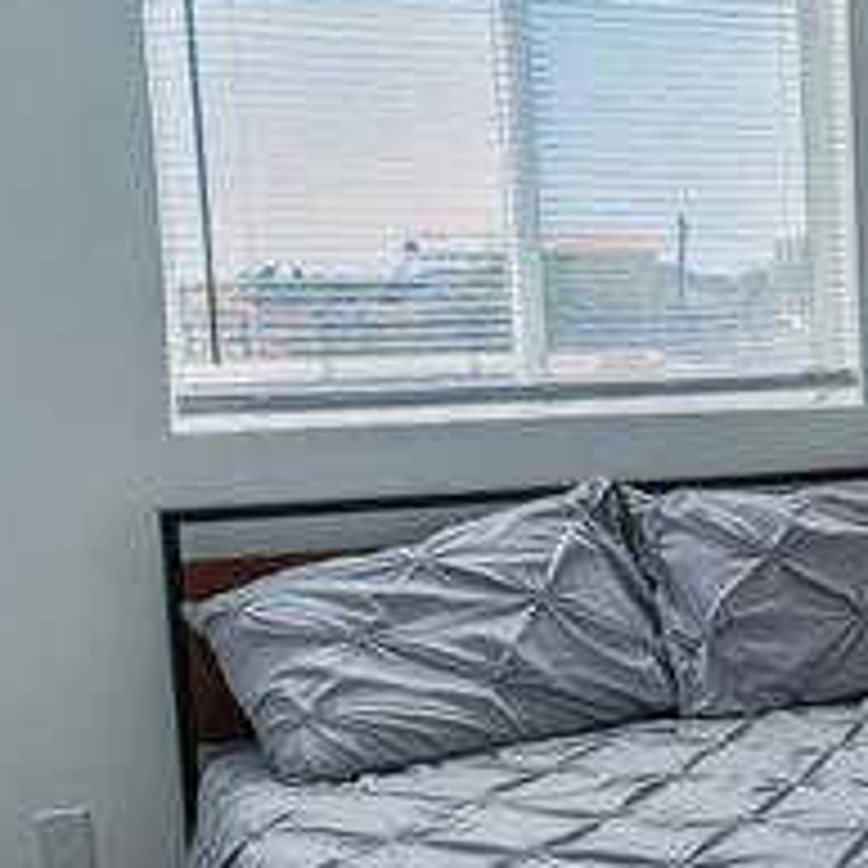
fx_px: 1787
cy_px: 571
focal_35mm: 63
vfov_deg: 27.2
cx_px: 1169
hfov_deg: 23.6
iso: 100
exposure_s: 1/90
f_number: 4
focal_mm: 14
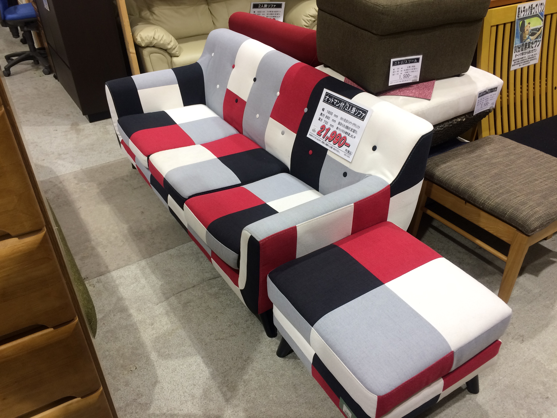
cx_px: 278
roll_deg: +1.5
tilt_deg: -35.0
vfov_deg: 48.2
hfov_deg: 61.7
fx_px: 467
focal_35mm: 29
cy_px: 209
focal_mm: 4.15
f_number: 2.2
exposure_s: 1/30
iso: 40
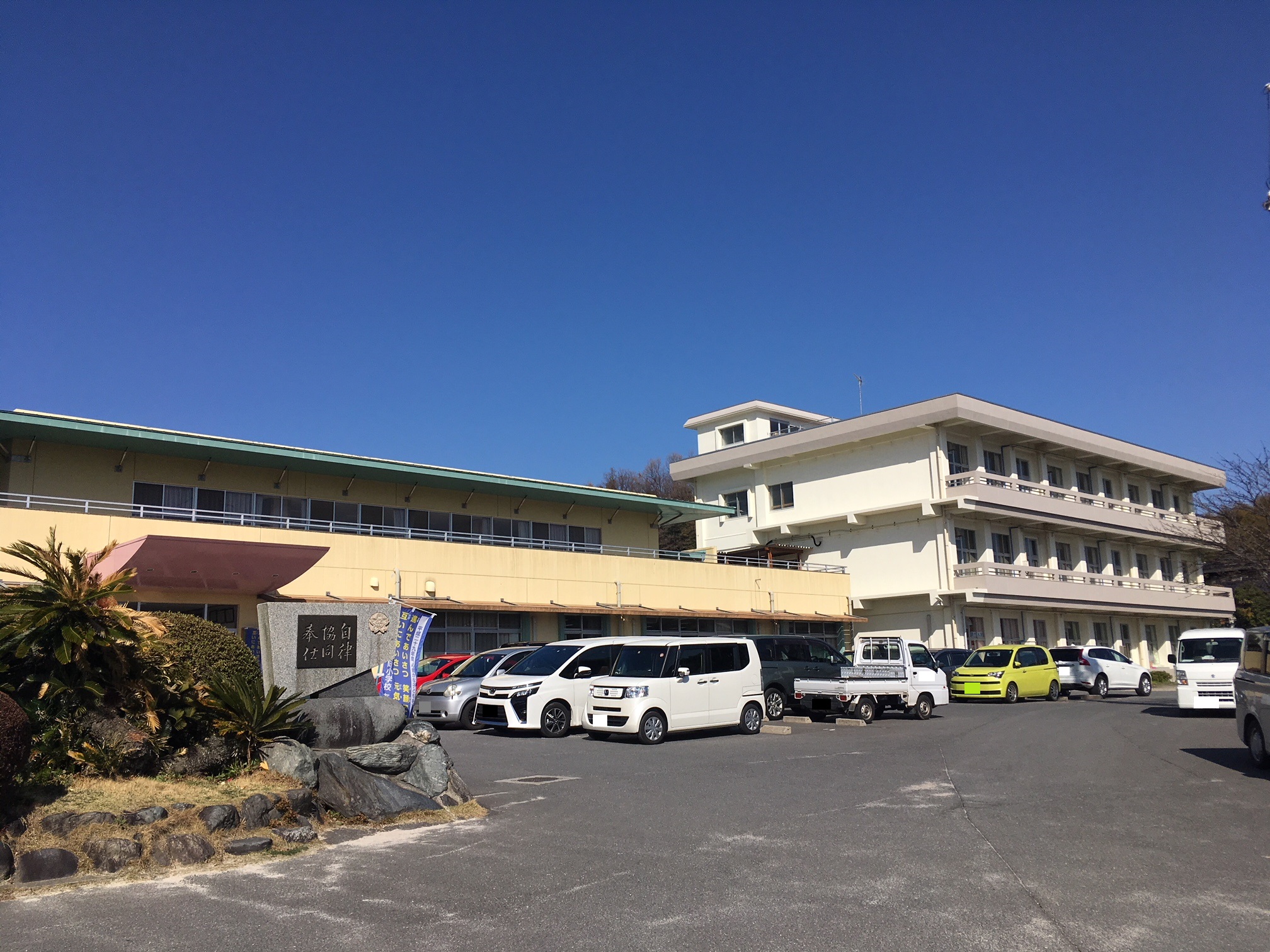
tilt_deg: +10.6
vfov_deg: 48.2
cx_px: 635
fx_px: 1064
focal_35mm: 29
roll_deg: +1.4
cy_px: 476
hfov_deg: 61.7
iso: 25
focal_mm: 4.15
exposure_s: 1/3663
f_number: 2.2
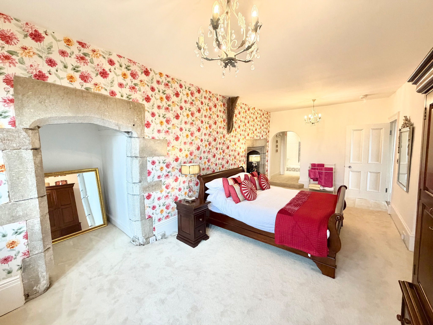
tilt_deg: -5.0
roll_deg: +1.7
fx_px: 175
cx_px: 216
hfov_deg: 102.1
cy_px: 162
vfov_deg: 85.7
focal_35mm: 14
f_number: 2.2
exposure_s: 1/100
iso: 320
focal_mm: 2.22
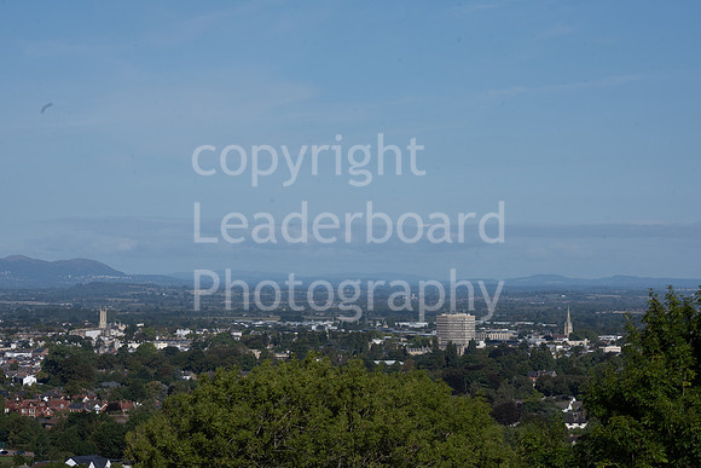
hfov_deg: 15.2
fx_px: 2629
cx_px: 350
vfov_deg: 10.2
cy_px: 234
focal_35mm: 135
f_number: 16
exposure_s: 1/400
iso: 200
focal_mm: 135
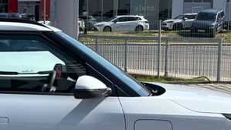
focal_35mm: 98
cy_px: 134
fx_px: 600
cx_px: 11
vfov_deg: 12.2
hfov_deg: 21.2
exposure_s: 1/2865
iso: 50
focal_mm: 5.96
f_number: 1.6
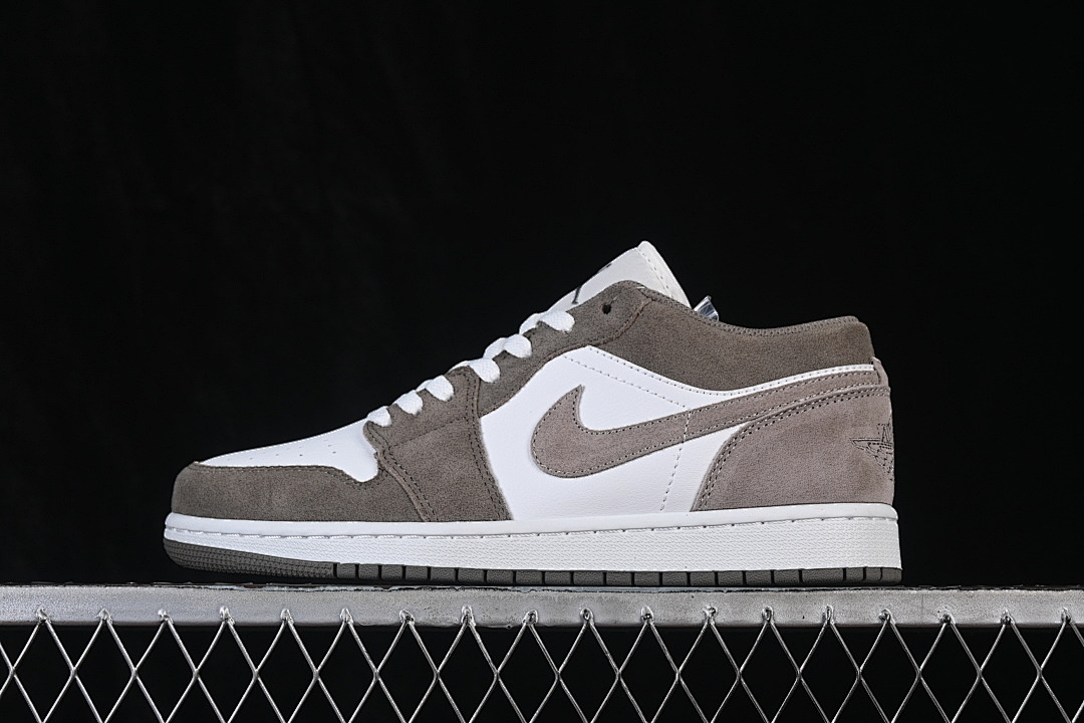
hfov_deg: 27.0
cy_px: 362
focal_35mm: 75
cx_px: 542
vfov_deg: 18.2
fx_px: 2258
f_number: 8
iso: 160
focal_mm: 50
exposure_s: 1/80
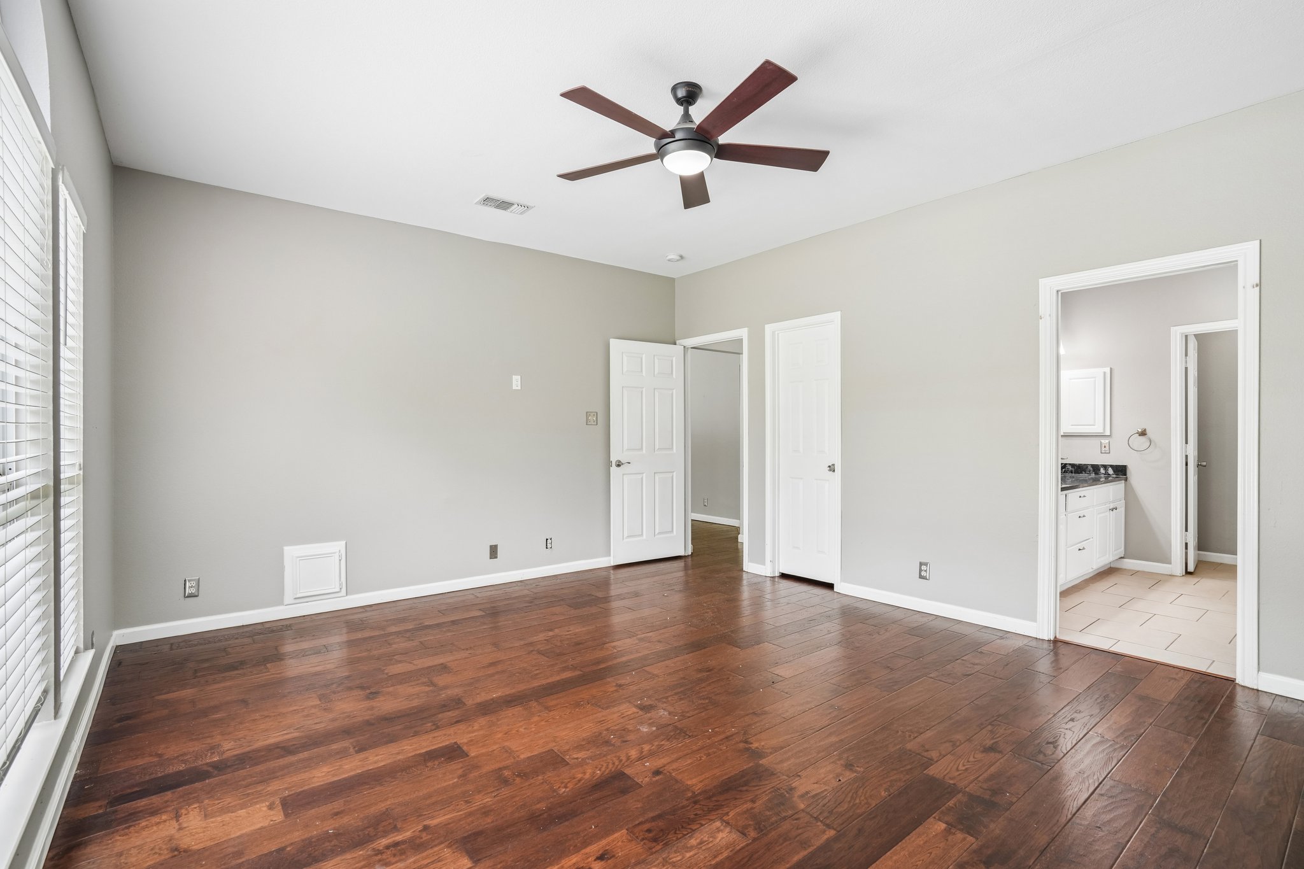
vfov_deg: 73.7
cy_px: 434
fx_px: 579
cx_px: 652
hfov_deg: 96.7
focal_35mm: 16
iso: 400
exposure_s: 1/20
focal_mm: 16
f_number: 8
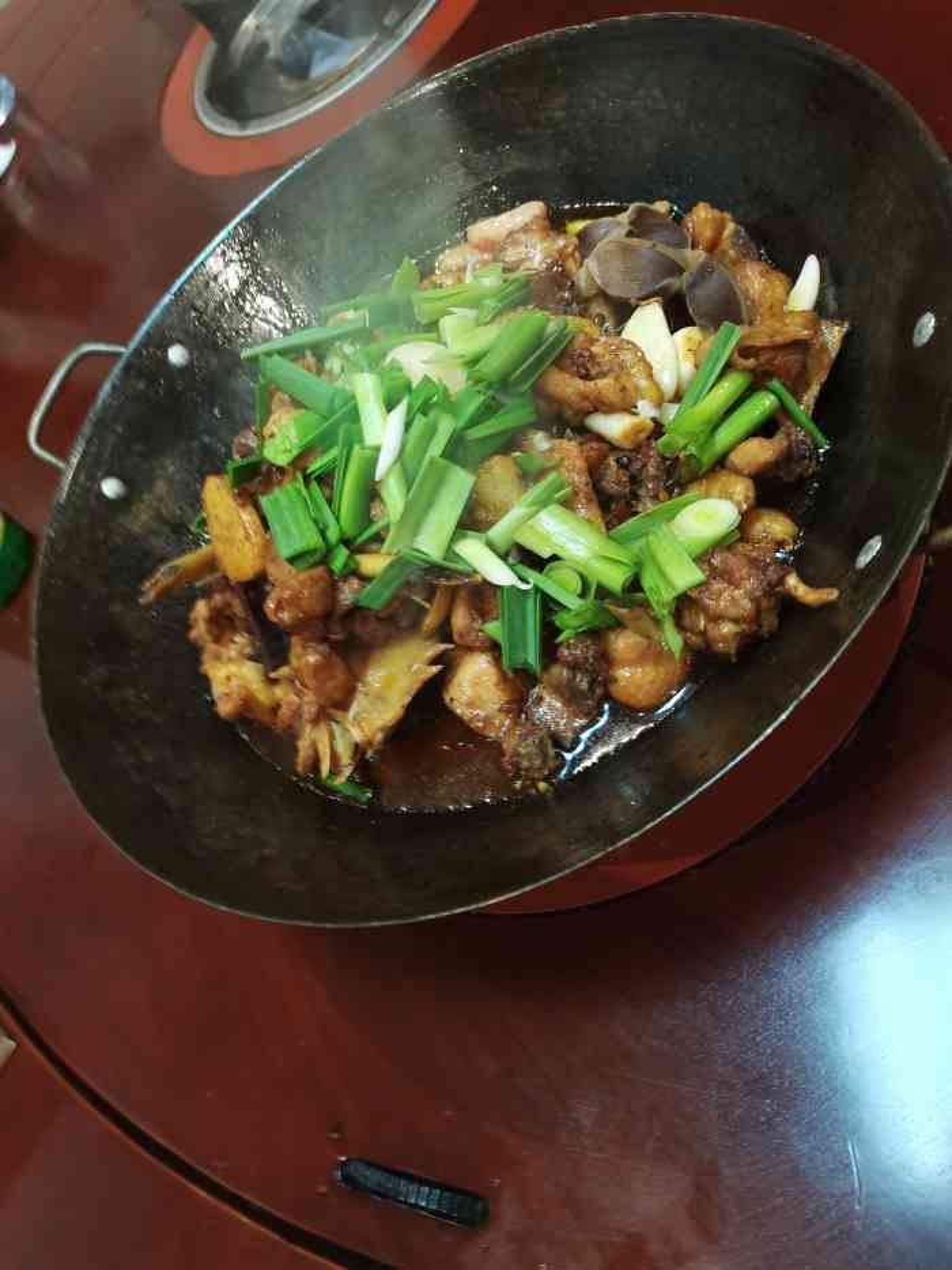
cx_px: 476
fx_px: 953
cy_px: 635
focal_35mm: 26
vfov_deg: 67.3
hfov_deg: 53.1
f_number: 1.8
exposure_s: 1/25
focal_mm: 5.58
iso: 640
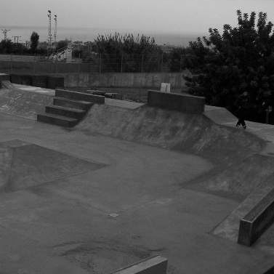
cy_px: 111
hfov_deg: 29.2
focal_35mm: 57
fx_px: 510
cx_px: 47
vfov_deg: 30.0
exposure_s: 1/200
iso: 200
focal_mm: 6.3
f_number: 5
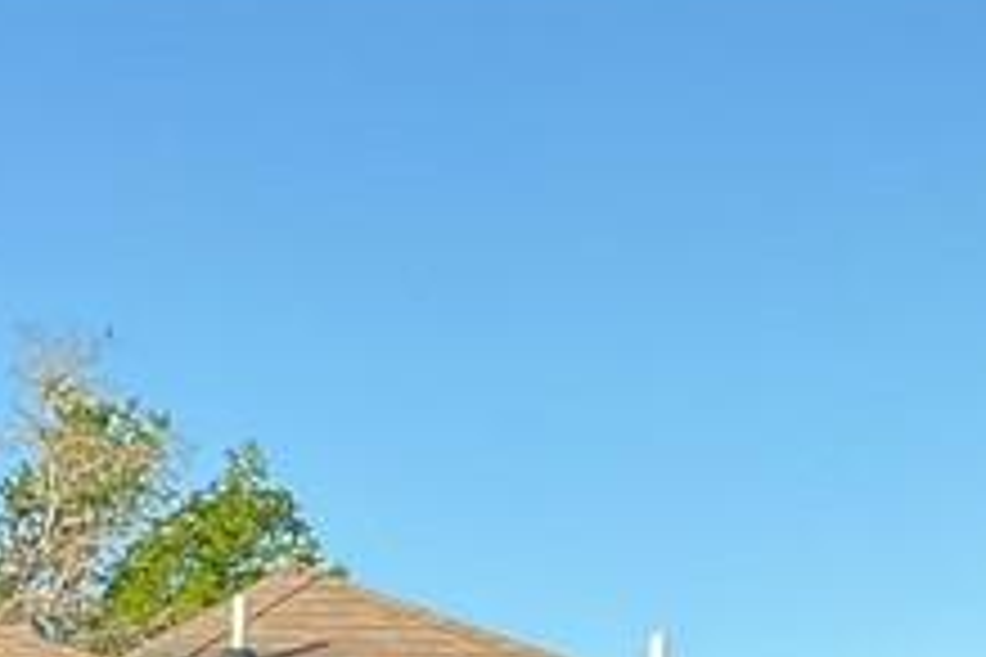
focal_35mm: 141
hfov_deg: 13.8
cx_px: -392
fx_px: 3862
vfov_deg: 8.7
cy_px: 1670
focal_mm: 3
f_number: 1.8
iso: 25
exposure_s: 1/389
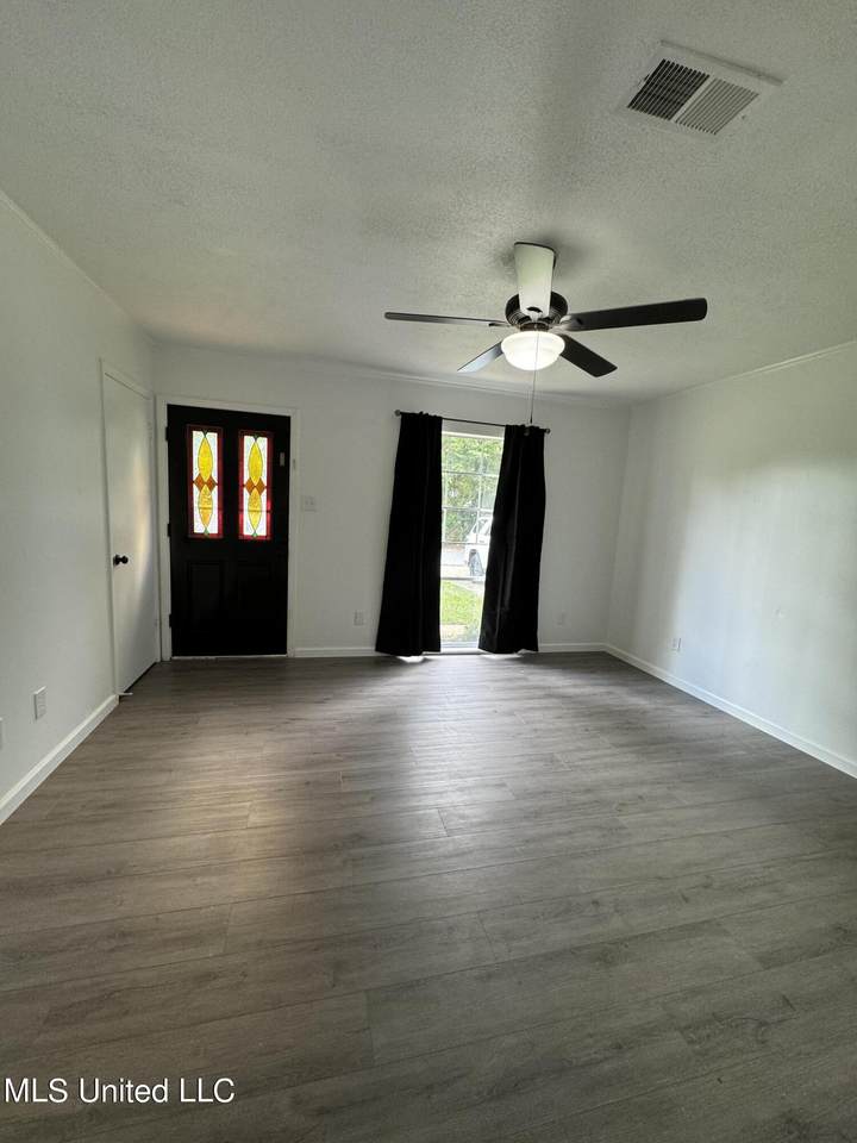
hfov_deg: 85.7
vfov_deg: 102.1
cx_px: 428
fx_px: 462
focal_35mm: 14
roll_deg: -3.0
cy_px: 572
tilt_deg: -7.6
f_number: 2.2
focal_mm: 2.22
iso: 160
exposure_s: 1/60
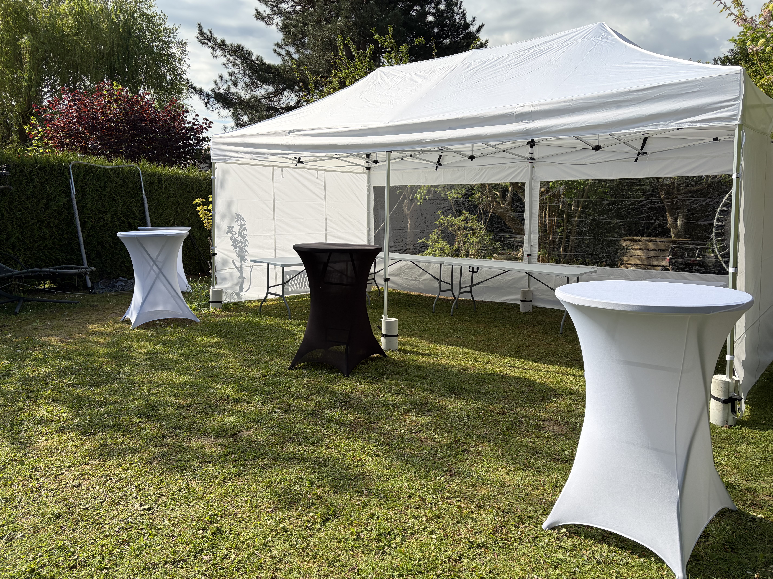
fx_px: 581
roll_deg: -1.7
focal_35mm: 26
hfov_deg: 67.3
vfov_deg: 53.1
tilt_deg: -7.5
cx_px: 386
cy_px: 290
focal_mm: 5.96
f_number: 1.6
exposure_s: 1/3448
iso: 50
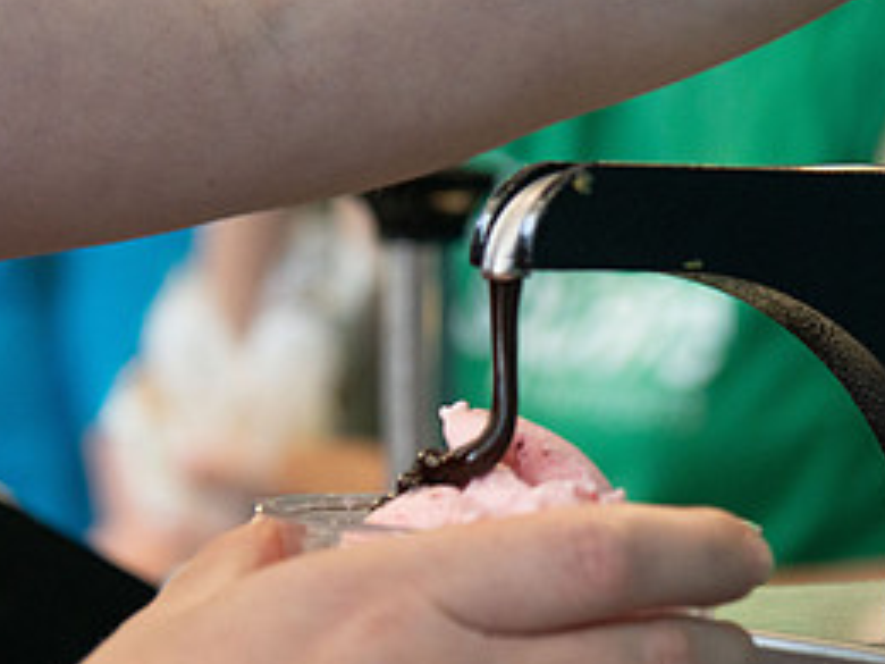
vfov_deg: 7.0
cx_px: 490
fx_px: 5420
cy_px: 537
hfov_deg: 9.3
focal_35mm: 212
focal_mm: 78
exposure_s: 1/400
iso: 1250
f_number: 4
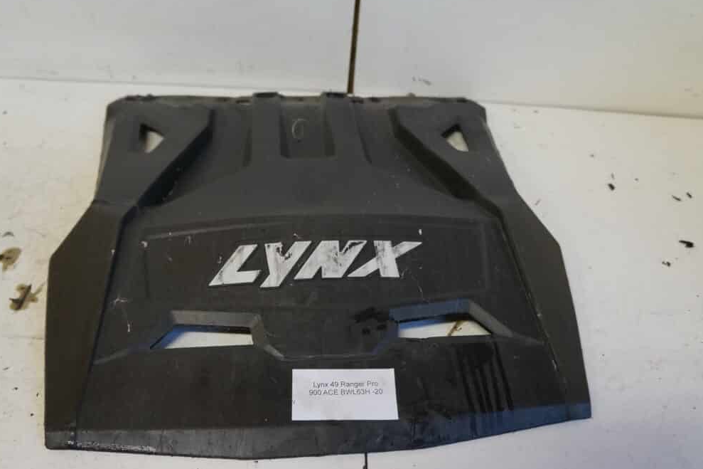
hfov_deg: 62.8
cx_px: 343
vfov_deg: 44.2
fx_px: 576
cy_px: 233
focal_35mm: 30
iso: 1250
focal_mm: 19
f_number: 4
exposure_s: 1/60
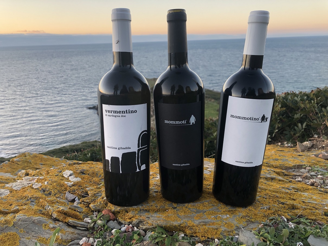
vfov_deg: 49.8
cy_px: 123
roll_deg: +2.3
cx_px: 164
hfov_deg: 63.4
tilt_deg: -17.6
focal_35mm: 28
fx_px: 265
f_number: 1.8
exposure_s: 1/120
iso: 40
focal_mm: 4
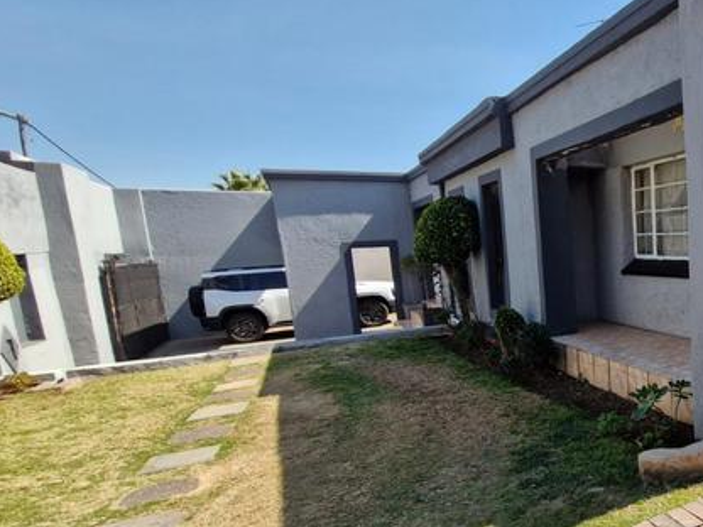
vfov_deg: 54.2
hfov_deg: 58.4
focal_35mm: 25
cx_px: 644
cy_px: 333
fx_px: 508
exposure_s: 1/1032
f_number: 2.2
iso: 50
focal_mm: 1.74
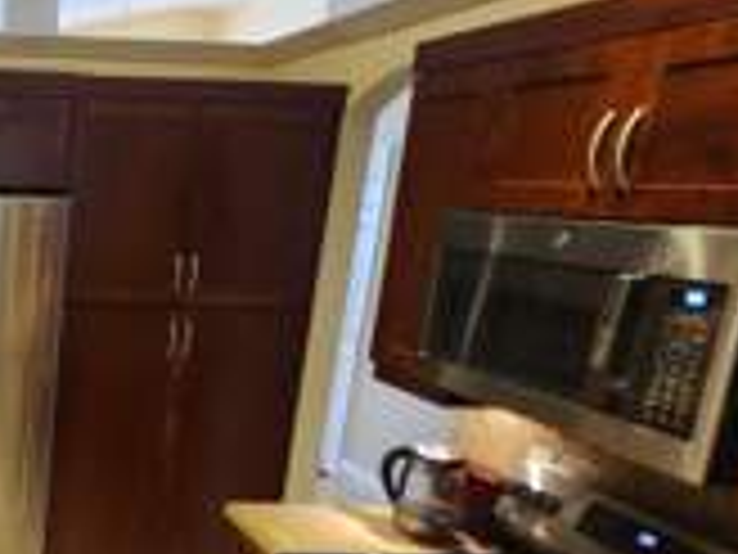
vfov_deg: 37.3
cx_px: -86
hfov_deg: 39.4
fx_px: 810
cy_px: 367
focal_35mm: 38
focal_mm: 1.74
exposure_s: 1/30
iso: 320
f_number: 2.2
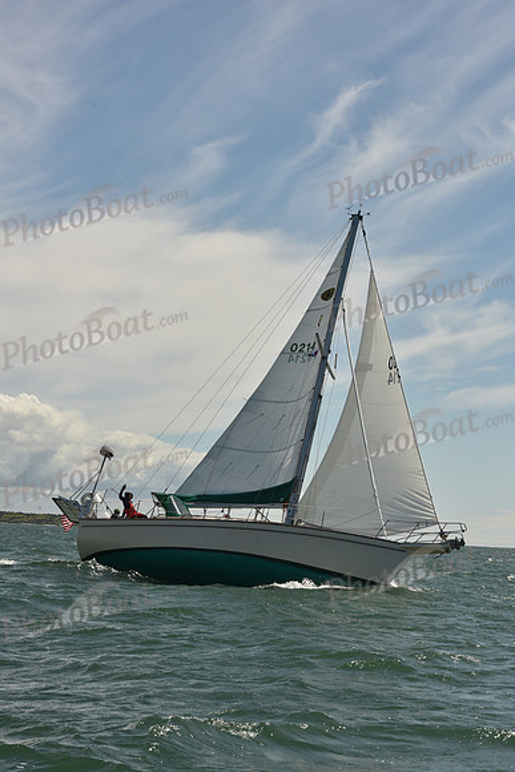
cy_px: 386
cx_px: 258
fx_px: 1501
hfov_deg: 19.5
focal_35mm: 70
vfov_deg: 28.8
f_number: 13
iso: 320
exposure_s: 1/800
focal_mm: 70
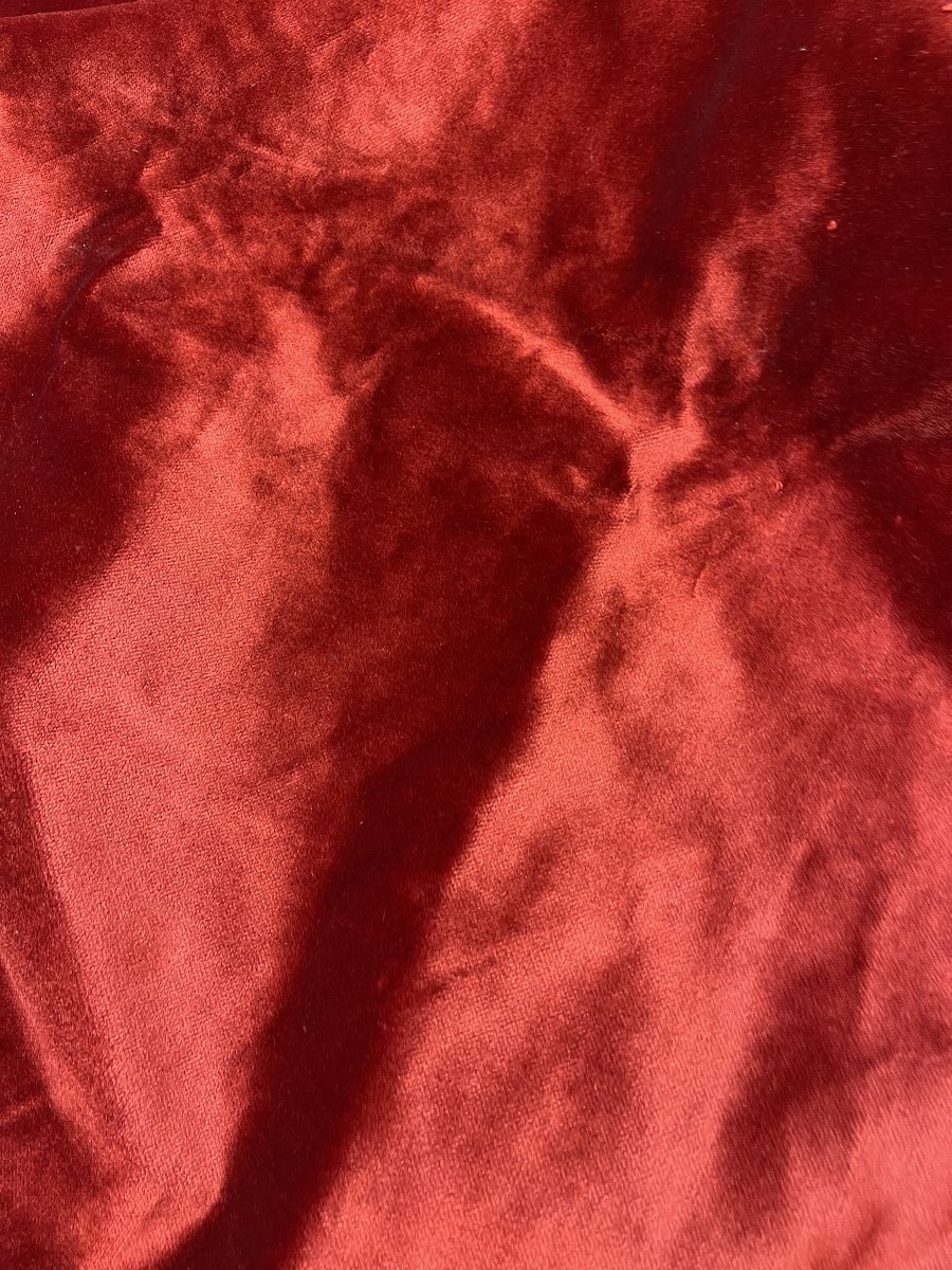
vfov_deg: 69.4
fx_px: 917
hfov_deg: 54.9
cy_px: 635
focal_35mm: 25
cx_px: 476
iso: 320
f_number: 1.6
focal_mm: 5.1
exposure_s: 1/50
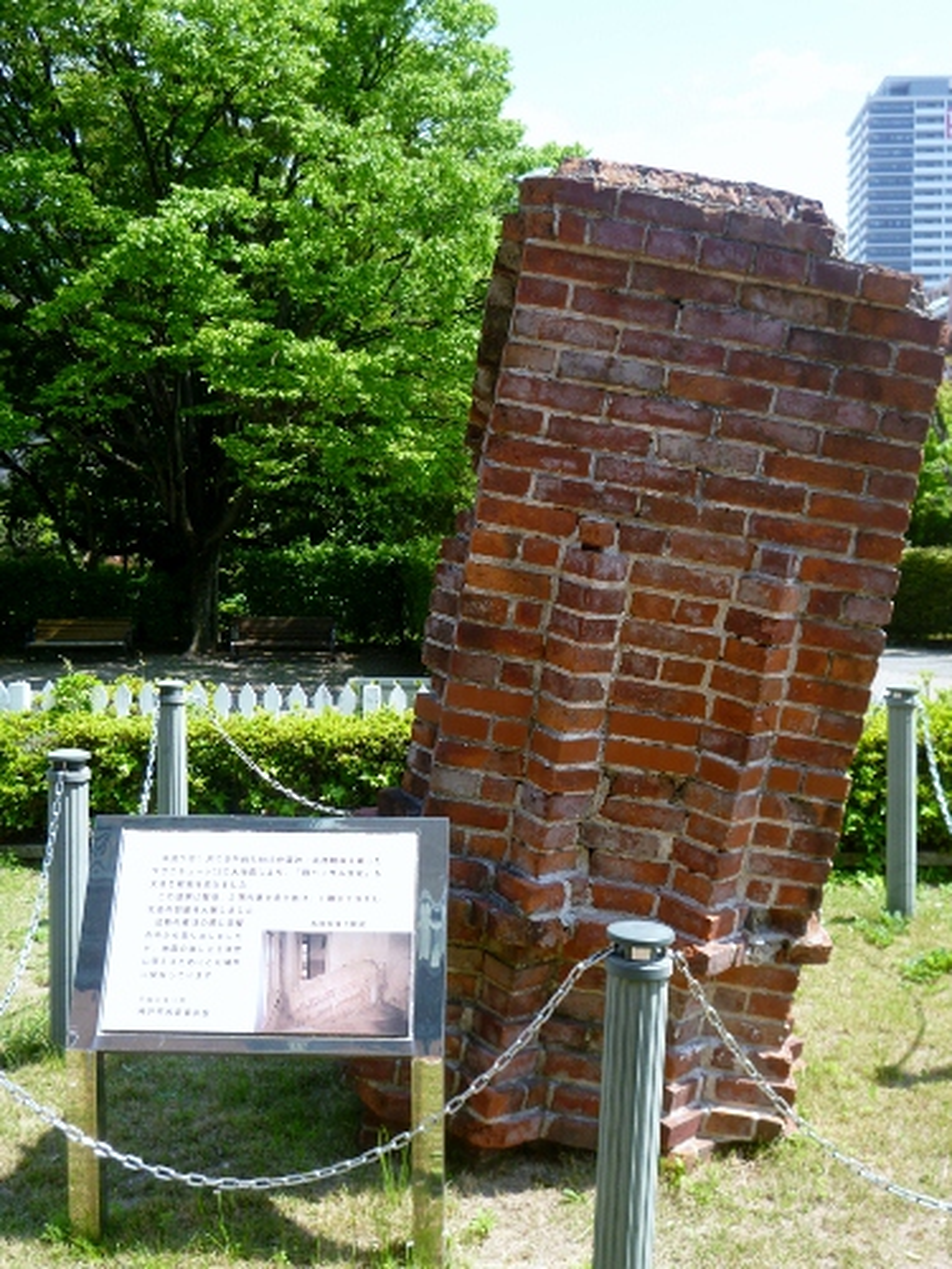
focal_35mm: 36
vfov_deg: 51.4
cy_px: 634
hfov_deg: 39.7
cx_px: 476
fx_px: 1320
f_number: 2.9
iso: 100
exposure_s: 1/400
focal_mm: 6.4
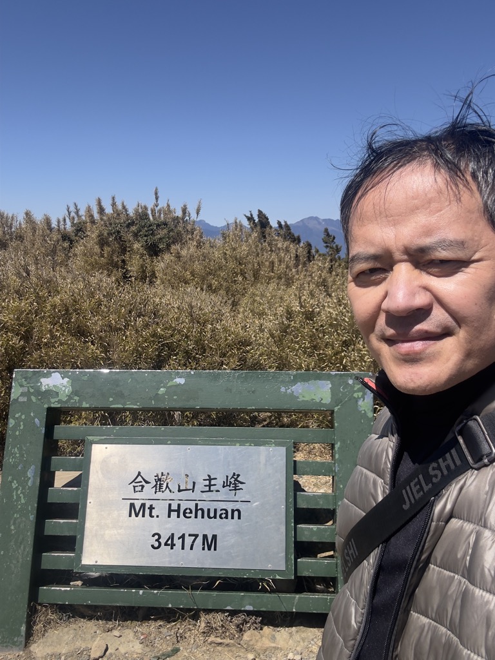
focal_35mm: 30
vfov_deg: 60.0
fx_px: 572
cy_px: 330
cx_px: 248
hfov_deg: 46.8
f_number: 1.9
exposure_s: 1/1739
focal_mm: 2.69
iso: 25
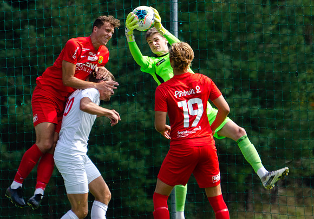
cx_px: 209
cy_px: 20
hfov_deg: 2.3
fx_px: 7742
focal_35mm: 875
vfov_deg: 1.6
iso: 220
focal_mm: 270
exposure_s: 1/800
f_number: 5.6
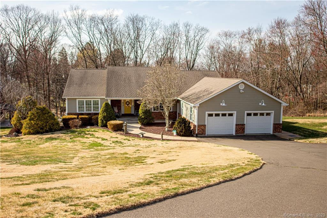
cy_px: 109
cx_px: 164
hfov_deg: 61.9
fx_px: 272
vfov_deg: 43.6
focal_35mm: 30
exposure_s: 1/8000
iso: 400
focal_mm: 20
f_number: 1.8
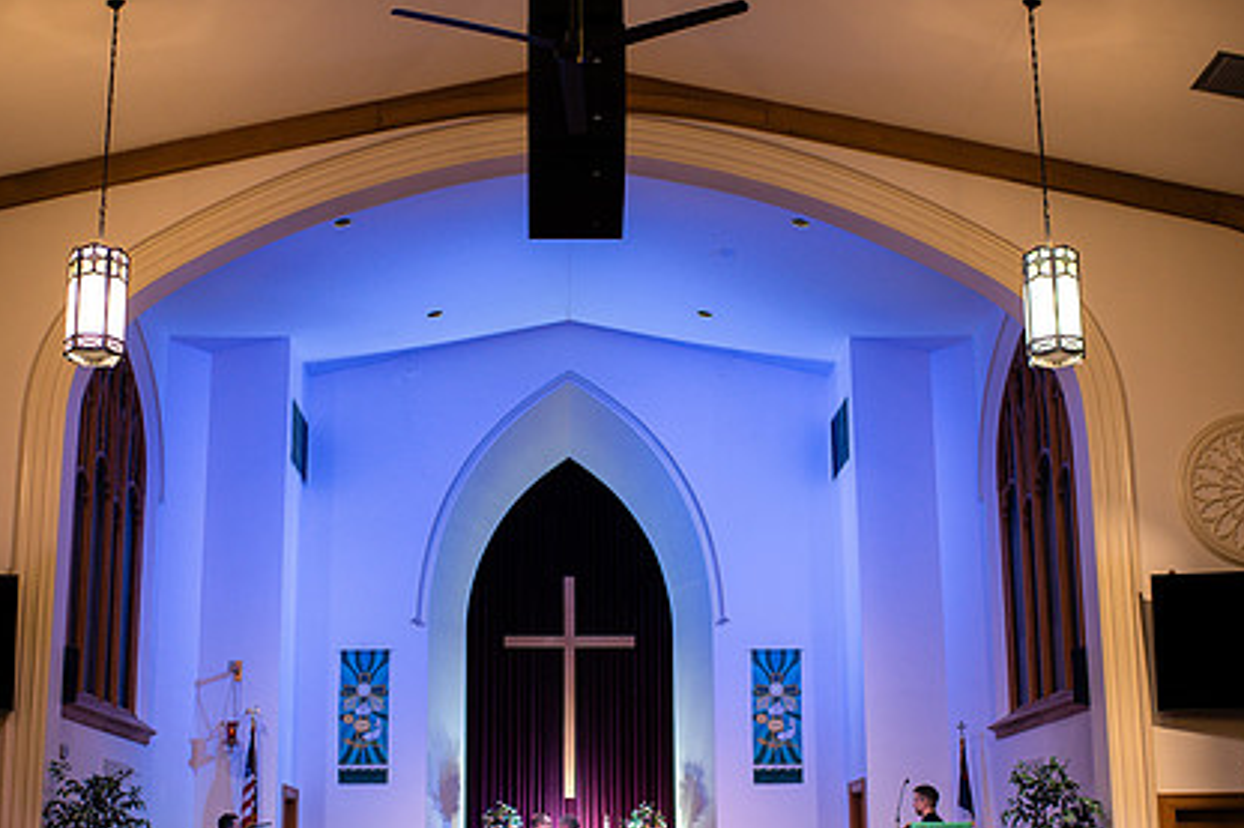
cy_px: 498
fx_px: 1692
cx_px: 547
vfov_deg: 27.4
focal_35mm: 49
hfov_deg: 40.3
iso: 1000
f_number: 2
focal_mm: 35
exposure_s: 1/320
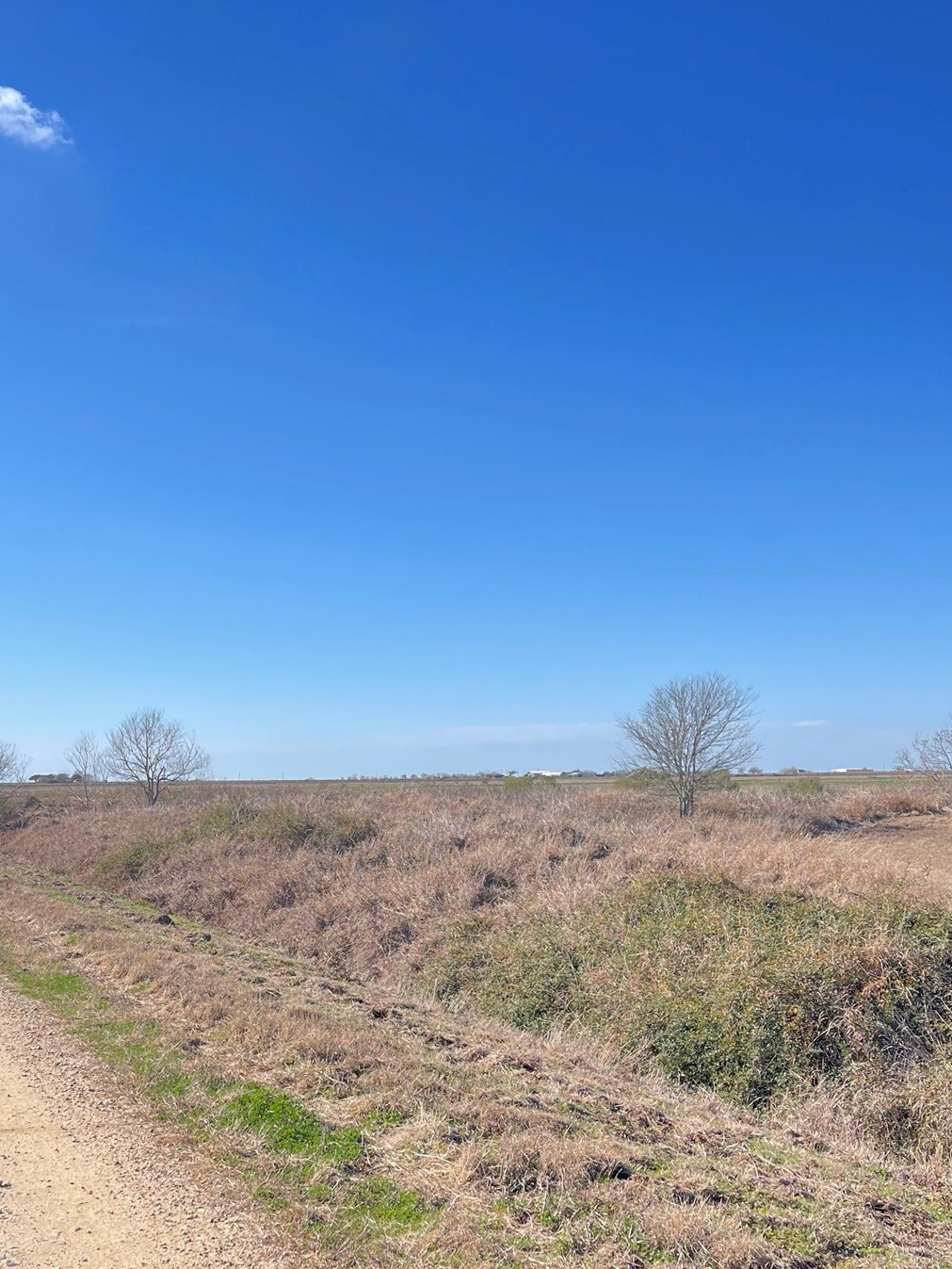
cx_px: 387
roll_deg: +0.7
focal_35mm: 38
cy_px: 828
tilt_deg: -2.1
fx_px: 1393
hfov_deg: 37.6
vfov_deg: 48.3
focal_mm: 5.1
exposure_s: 1/1370
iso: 50
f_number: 1.6
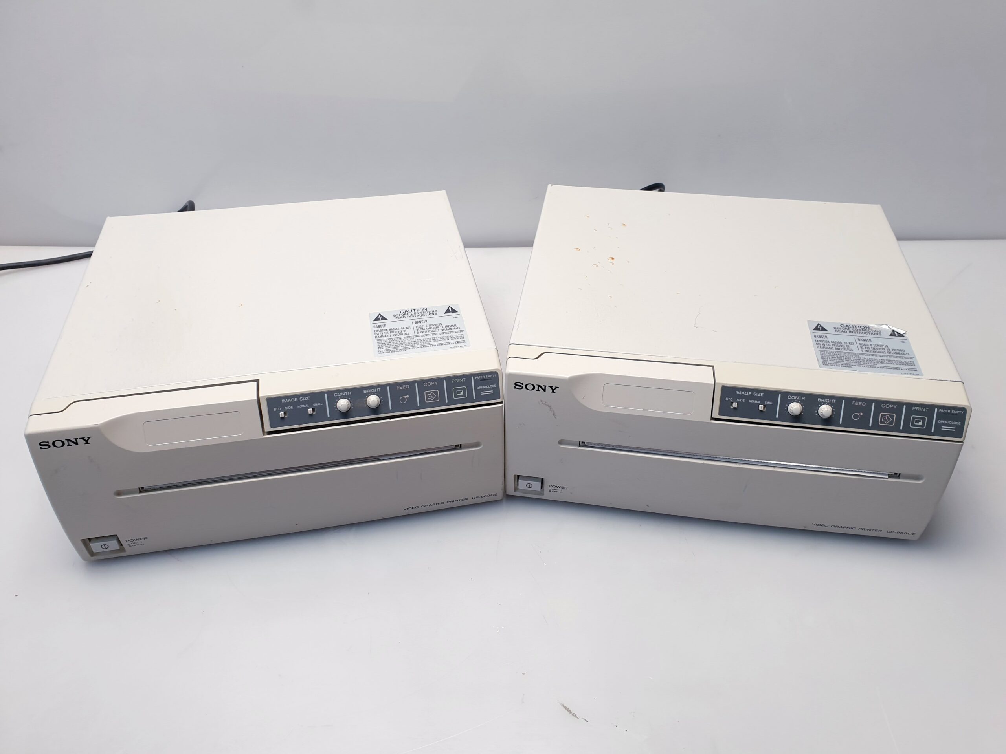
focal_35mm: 26
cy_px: 377
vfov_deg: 53.1
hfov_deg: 67.3
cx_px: 503
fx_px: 756
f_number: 2.4
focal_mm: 4.3
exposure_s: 1/50
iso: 64
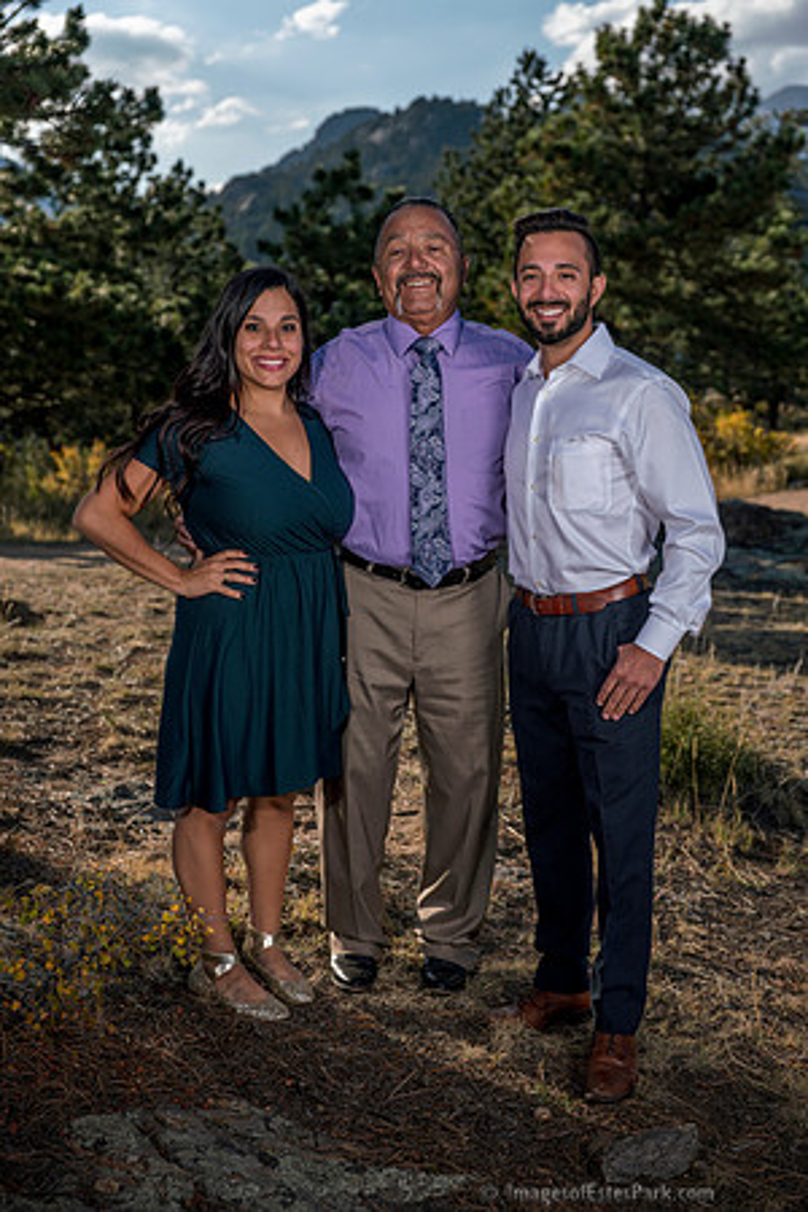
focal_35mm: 50
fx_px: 1683
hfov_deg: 27.0
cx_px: 404
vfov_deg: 39.6
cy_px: 606
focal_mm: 50
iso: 160
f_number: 4
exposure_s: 1/1600
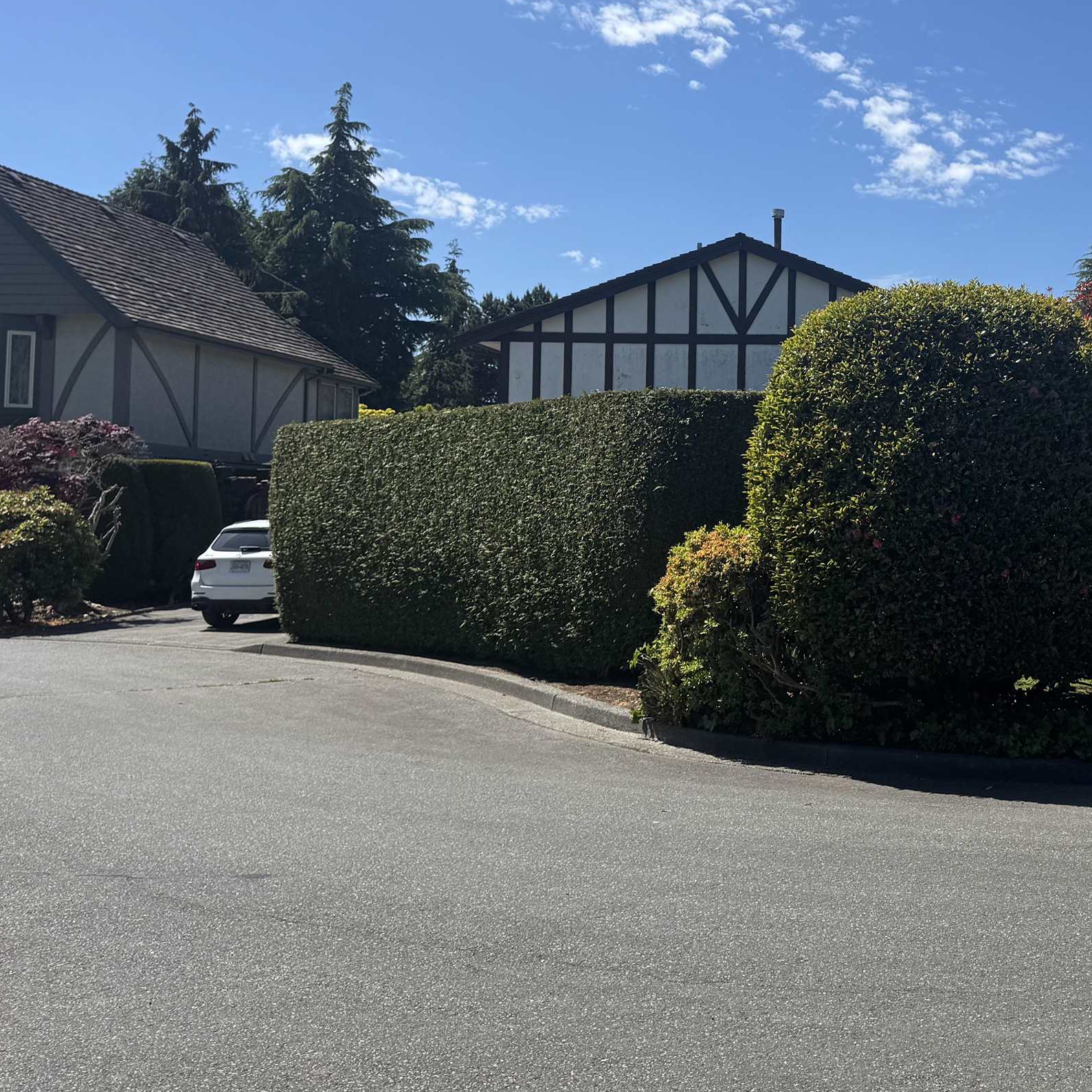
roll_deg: -0.5
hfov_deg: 38.7
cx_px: 939
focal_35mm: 41
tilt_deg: +2.3
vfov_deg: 40.7
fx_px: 1463
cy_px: 423
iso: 80
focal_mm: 6.76
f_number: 1.78
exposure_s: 1/4950
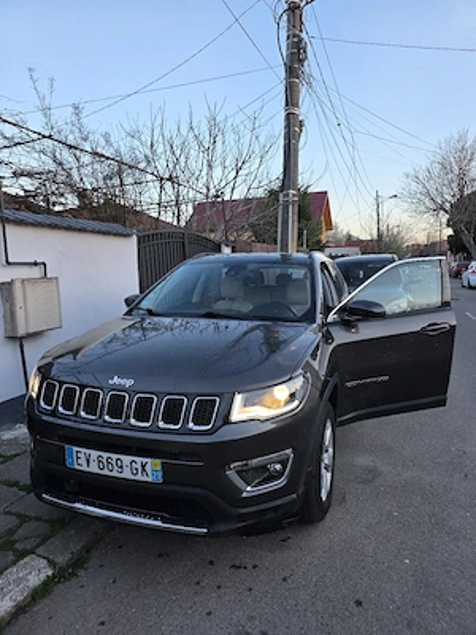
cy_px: 318
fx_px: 422
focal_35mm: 23
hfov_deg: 58.9
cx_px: 238
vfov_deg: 73.9
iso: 50
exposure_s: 1/182
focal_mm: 6.3
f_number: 1.7
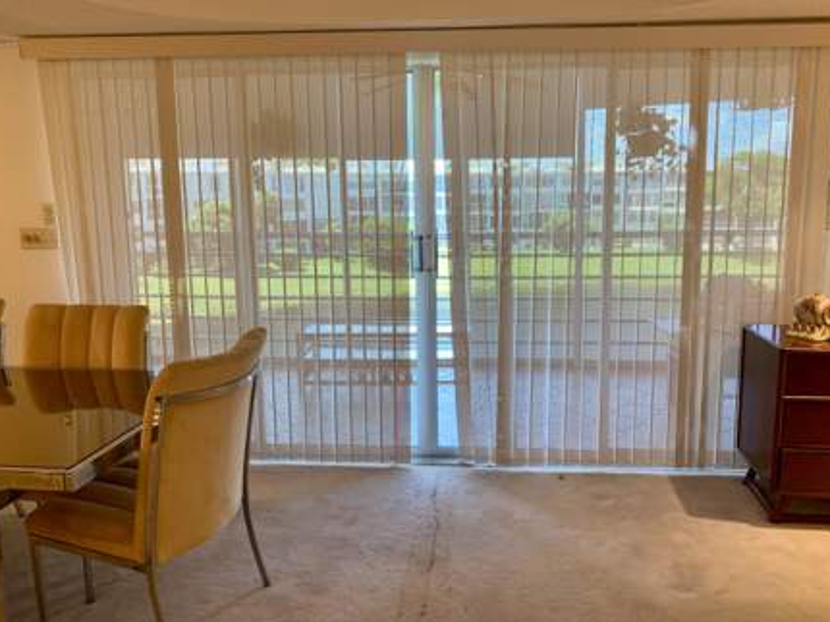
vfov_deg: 48.2
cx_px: 452
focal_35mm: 29
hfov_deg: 61.6
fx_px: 695
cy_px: 300
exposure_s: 1/60
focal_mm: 4.25
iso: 50
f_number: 1.8
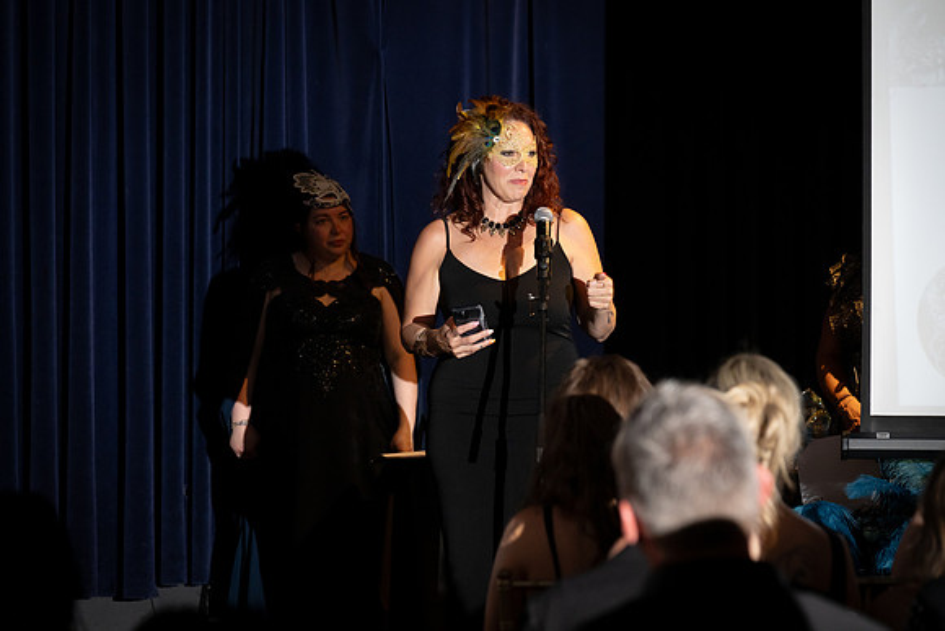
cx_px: 472
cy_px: 316
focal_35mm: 150
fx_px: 3938
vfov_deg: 9.2
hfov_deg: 13.7
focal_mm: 150
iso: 2500
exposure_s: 1/200
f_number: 5
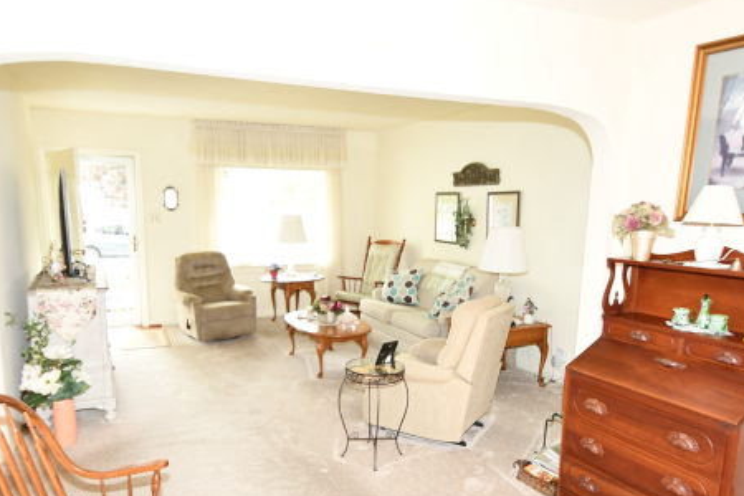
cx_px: 352
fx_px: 517
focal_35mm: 25
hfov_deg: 71.5
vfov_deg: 51.0
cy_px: 296
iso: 900
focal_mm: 10
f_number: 4
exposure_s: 1/60
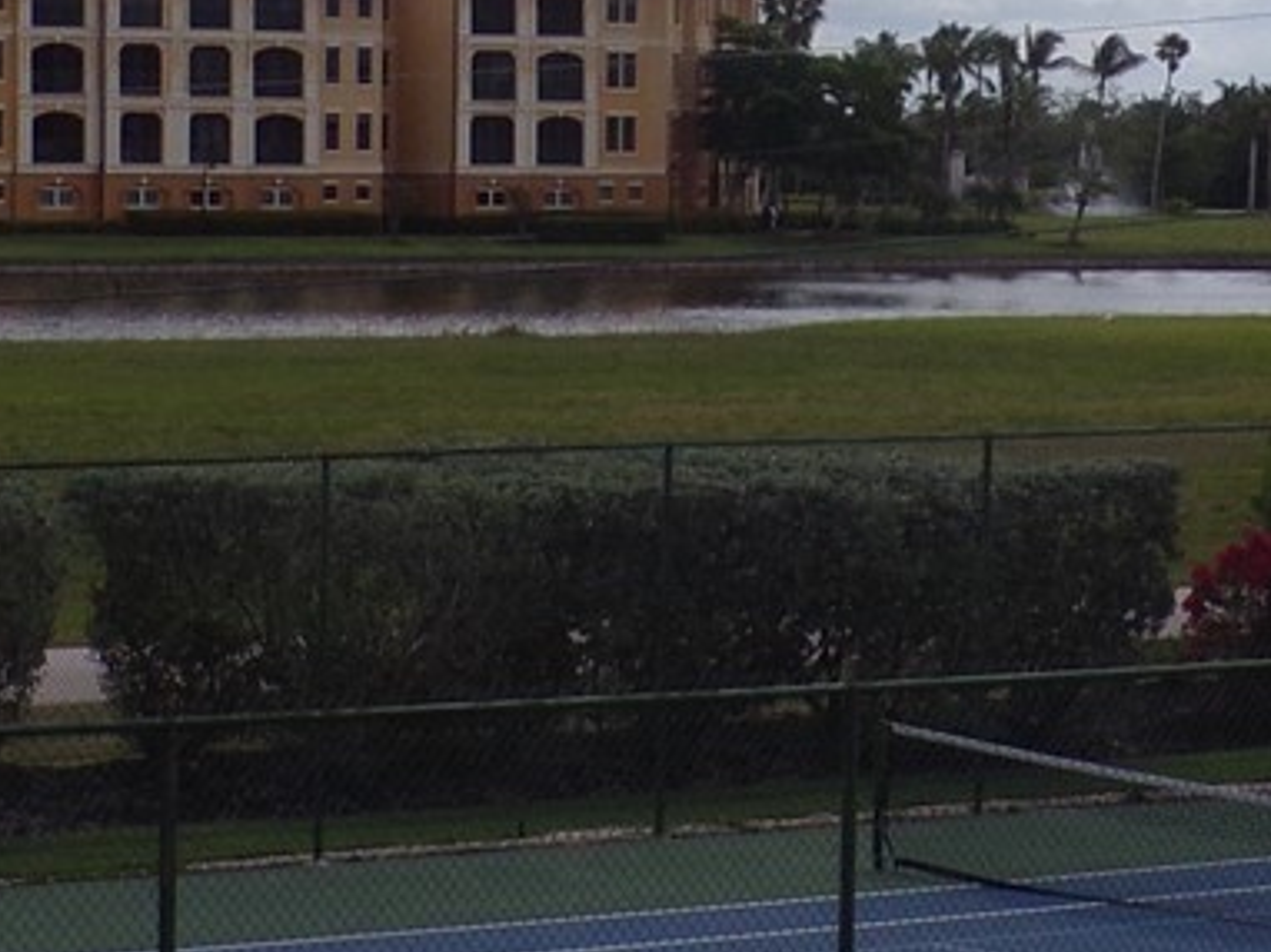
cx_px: 905
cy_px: 100
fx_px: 5688
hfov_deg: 12.7
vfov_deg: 9.5
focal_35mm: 155
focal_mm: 6.6
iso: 80
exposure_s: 1/950
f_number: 4.7
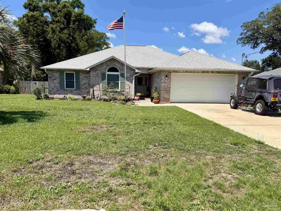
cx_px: 140
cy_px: 106
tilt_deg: -5.1
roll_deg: -2.8
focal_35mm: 24
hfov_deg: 71.6
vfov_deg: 56.8
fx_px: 195
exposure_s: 1/5319
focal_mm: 6.76
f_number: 1.78
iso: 80
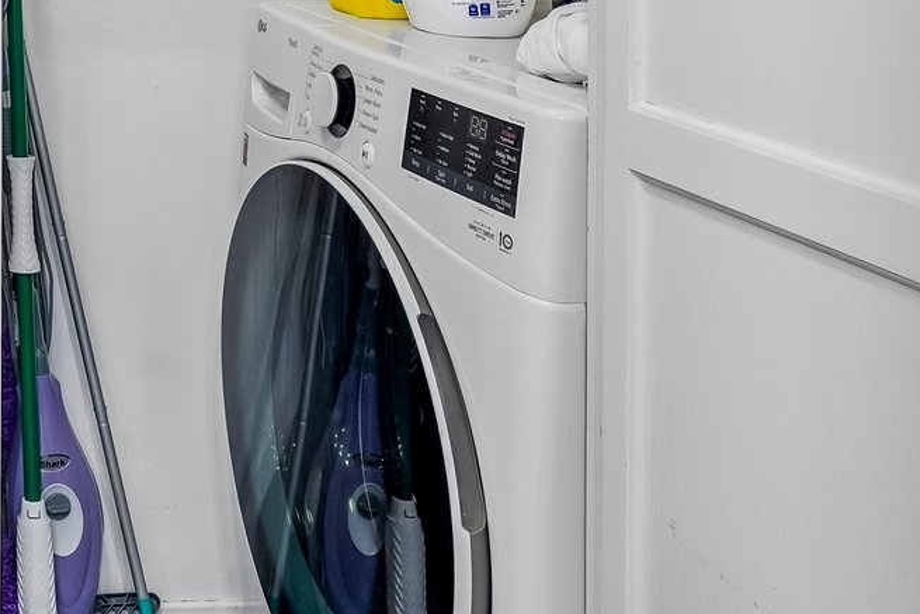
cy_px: -189
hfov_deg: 30.8
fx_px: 1278
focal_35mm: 50
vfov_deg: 23.7
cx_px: -280
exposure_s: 1/6
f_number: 8
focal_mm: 16
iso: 400
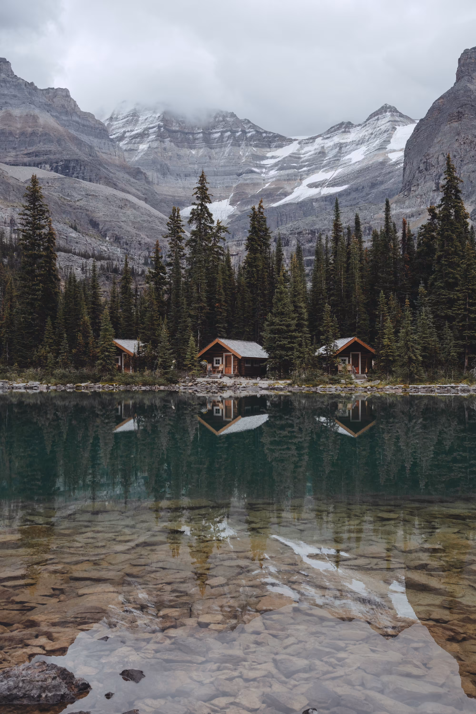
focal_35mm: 39
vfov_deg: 49.6
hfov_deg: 34.2
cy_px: 357
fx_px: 773
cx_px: 238
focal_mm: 39
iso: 100
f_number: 8
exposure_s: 1/200
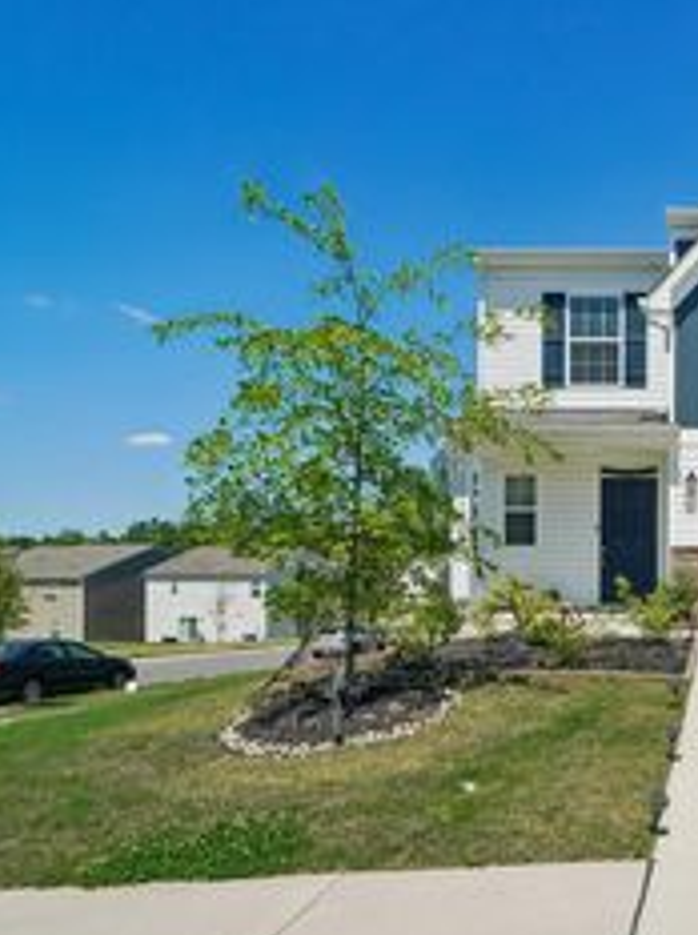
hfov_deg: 39.6
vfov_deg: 57.2
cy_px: 315
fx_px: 836
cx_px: 706
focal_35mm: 31
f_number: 8
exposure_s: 1/250
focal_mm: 10
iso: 100
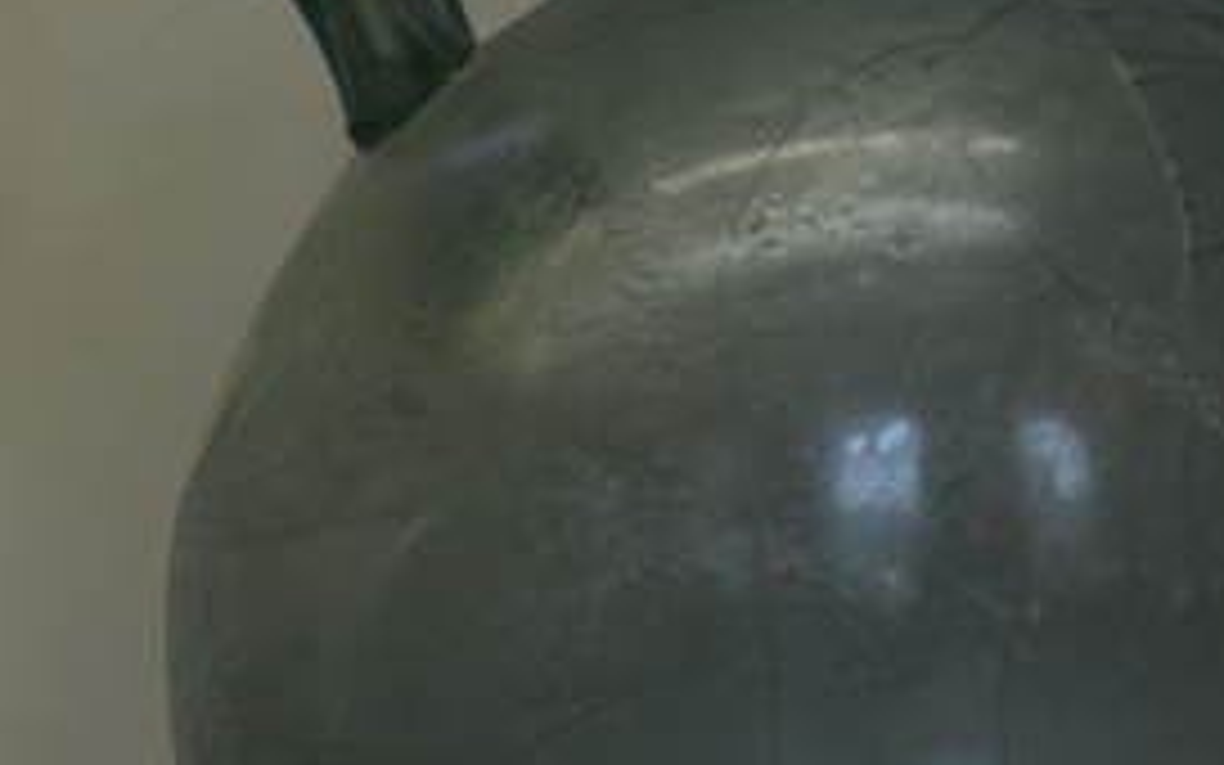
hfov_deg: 9.7
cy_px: 572
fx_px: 7205
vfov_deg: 6.1
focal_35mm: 216
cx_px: 986
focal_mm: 58
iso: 1000
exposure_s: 1/400
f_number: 5
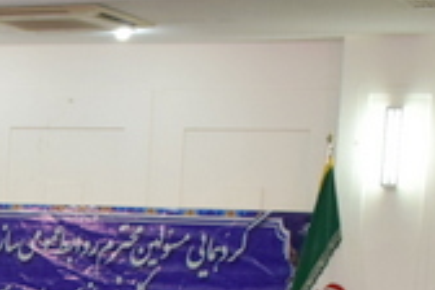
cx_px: -230
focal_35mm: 150
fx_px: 1817
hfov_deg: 12.9
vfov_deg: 8.8
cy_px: 479
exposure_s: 1/200
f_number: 4.5
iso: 800
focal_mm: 21
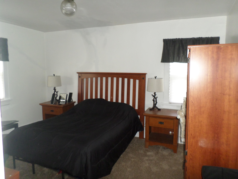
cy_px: 90
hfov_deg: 69.4
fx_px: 172
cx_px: 119
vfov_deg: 54.9
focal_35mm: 25
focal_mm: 4.5
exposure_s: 1/30
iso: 240
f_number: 2.5
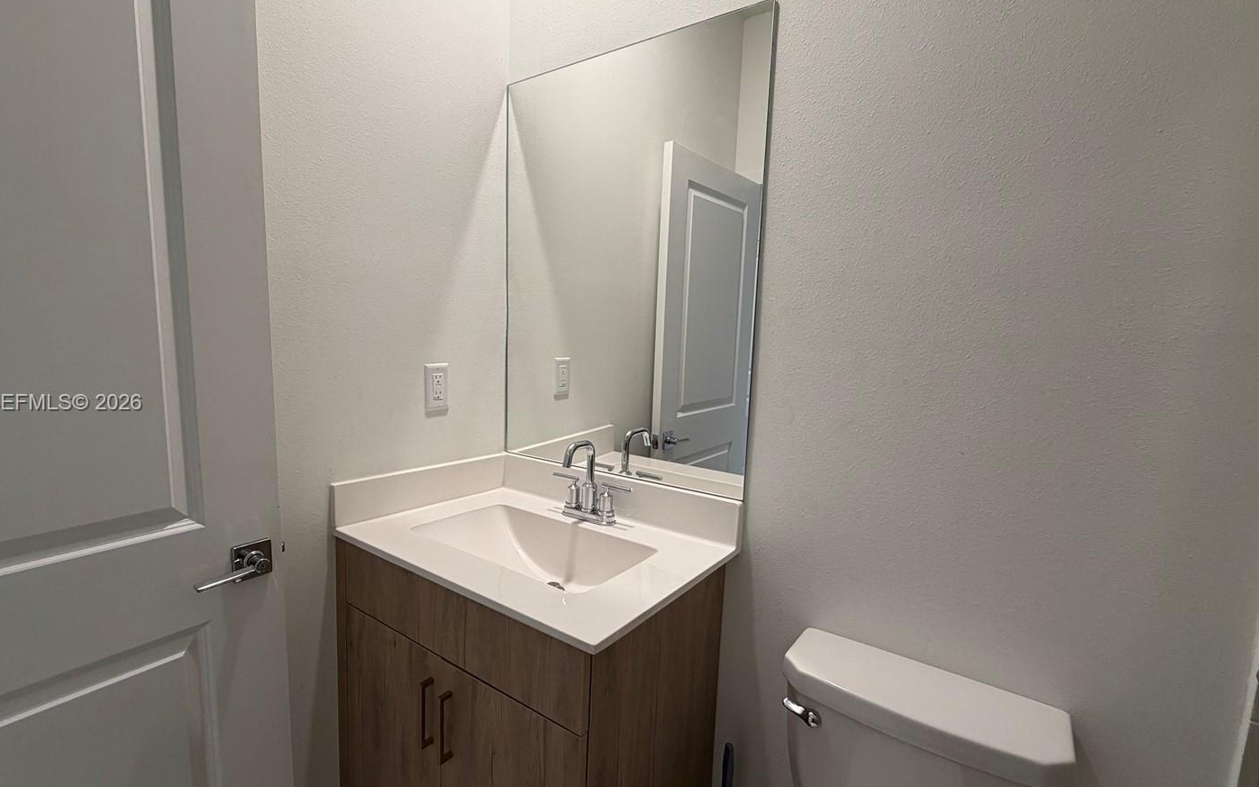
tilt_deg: -7.2
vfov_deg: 68.0
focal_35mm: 17
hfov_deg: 94.2
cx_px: 582
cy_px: 404
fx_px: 583
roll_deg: -0.7
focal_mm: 2.22
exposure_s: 1/60
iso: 200
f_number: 2.2
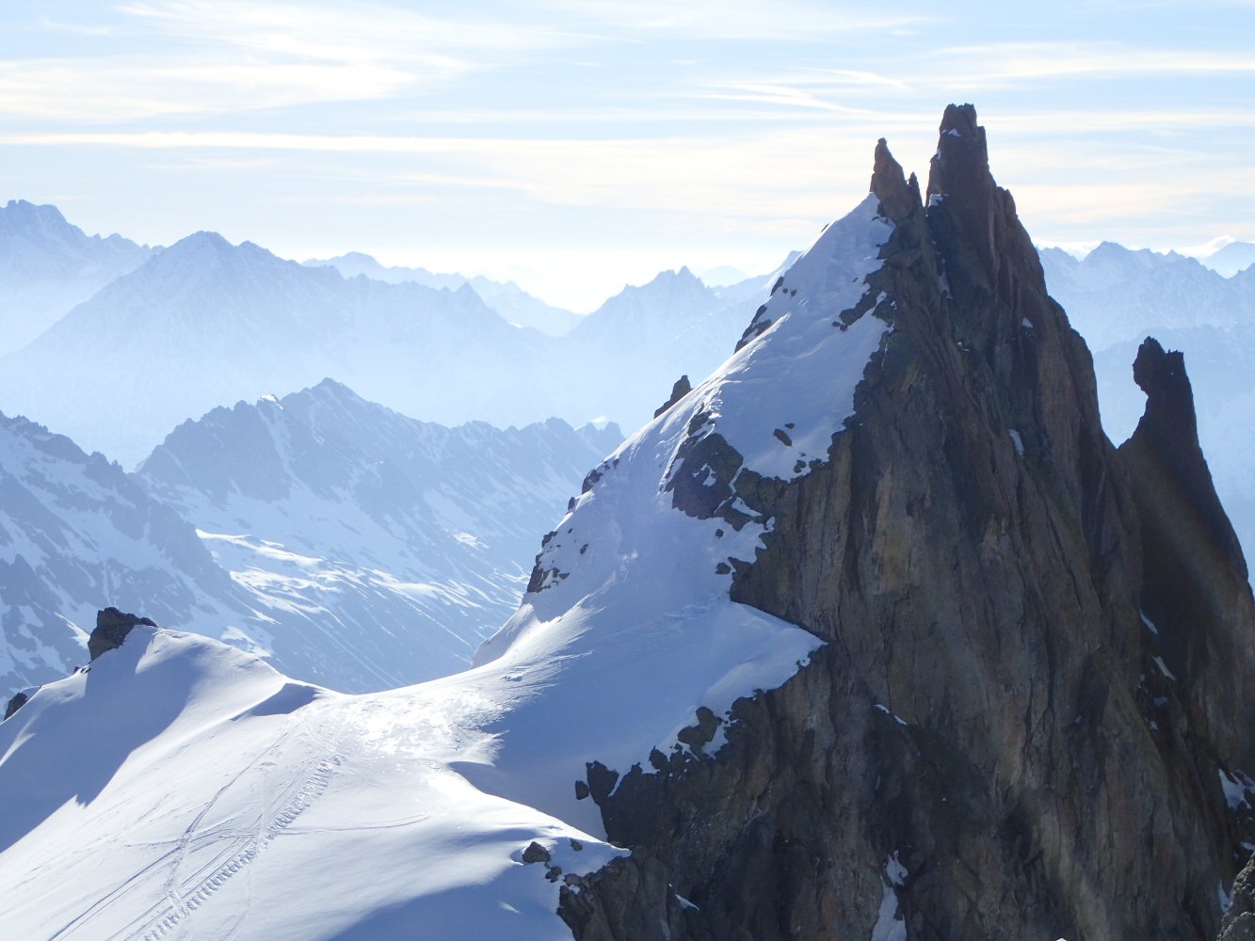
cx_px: 628
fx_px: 3299
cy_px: 470
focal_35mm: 91
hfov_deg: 21.5
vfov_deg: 16.2
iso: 100
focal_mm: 16.48
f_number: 6.3
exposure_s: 1/500
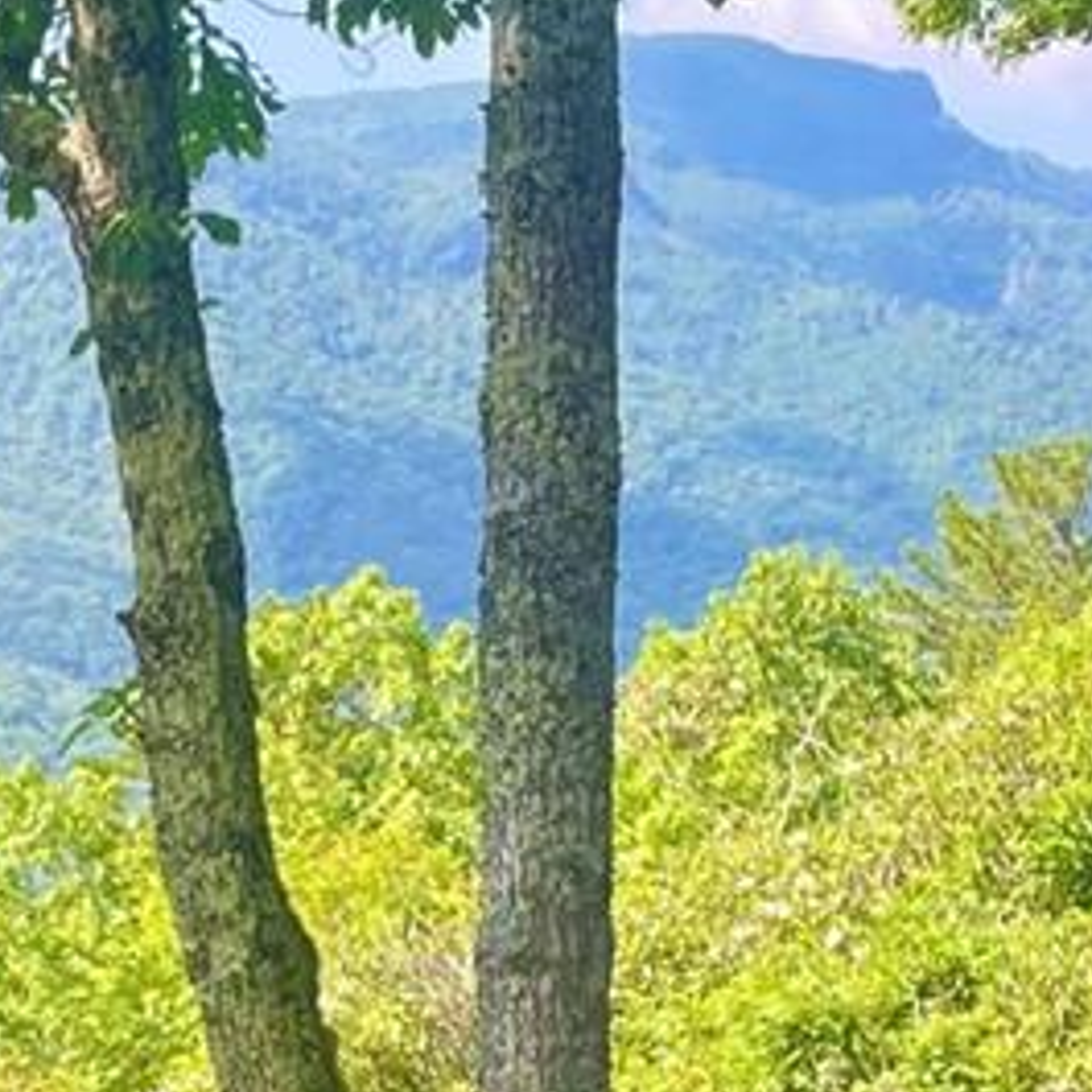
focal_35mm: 133
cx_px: 338
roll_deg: -0.3
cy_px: 1574
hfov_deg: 13.1
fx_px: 4747
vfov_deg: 12.5
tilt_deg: -10.2
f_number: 1.6
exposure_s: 1/567
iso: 32
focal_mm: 4.2
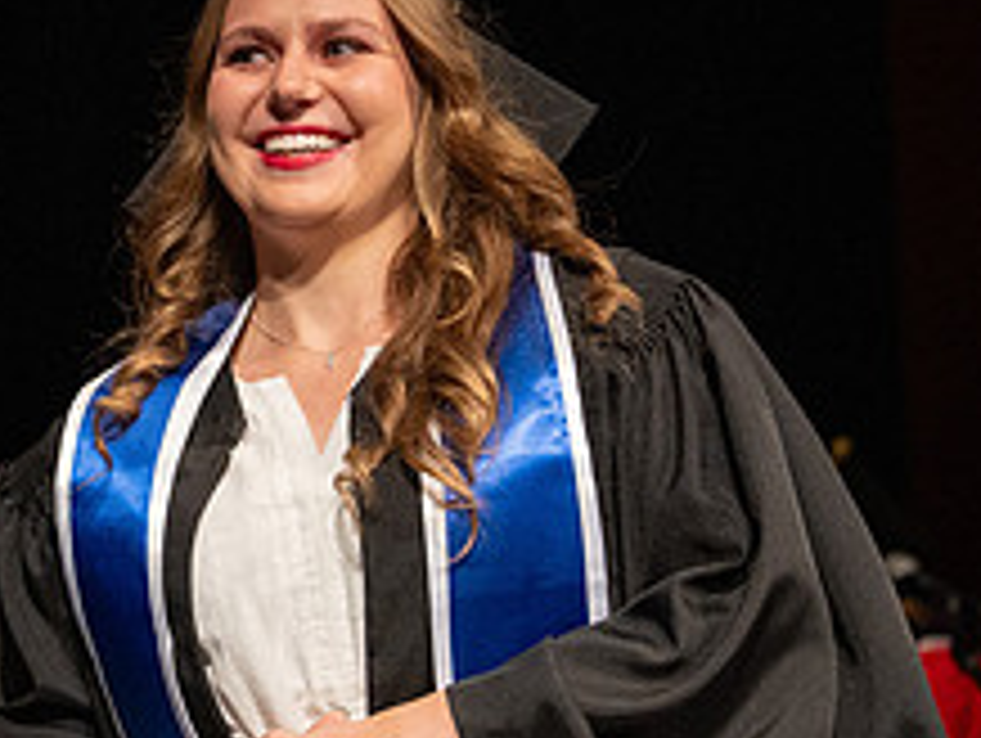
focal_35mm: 192
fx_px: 5447
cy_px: 469
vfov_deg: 7.7
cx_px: 338
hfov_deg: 10.3
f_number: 2.8
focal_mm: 70
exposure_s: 1/640
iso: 2000
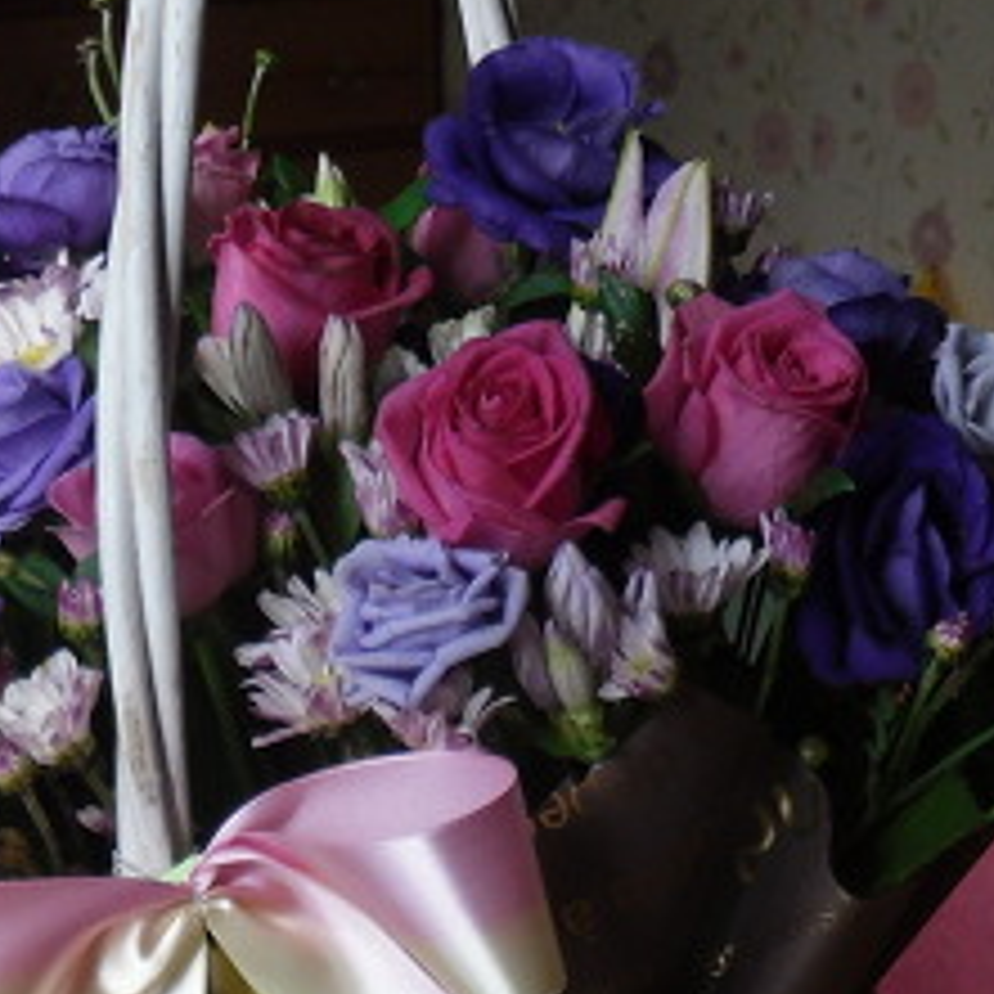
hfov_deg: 16.7
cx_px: 319
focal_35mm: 104
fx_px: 3379
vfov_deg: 16.0
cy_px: 1253
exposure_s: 1/90
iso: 100
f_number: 2.8
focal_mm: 6
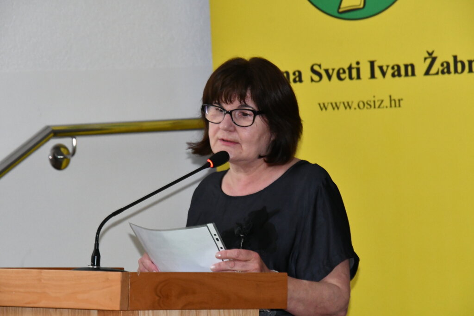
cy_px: 158
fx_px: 2857
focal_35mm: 217
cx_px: 237
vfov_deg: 6.3
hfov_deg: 9.5
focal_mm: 145
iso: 4000
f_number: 7.1
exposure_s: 1/60
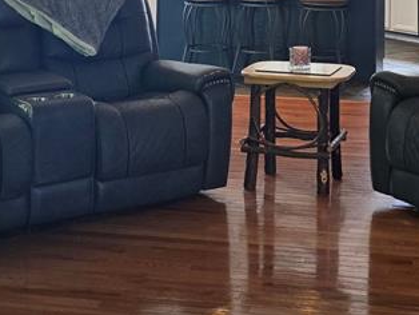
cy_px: -75
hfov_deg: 25.9
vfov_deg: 18.5
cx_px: 266
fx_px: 909
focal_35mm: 75
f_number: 1.7
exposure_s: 1/120
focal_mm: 6.3
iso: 160
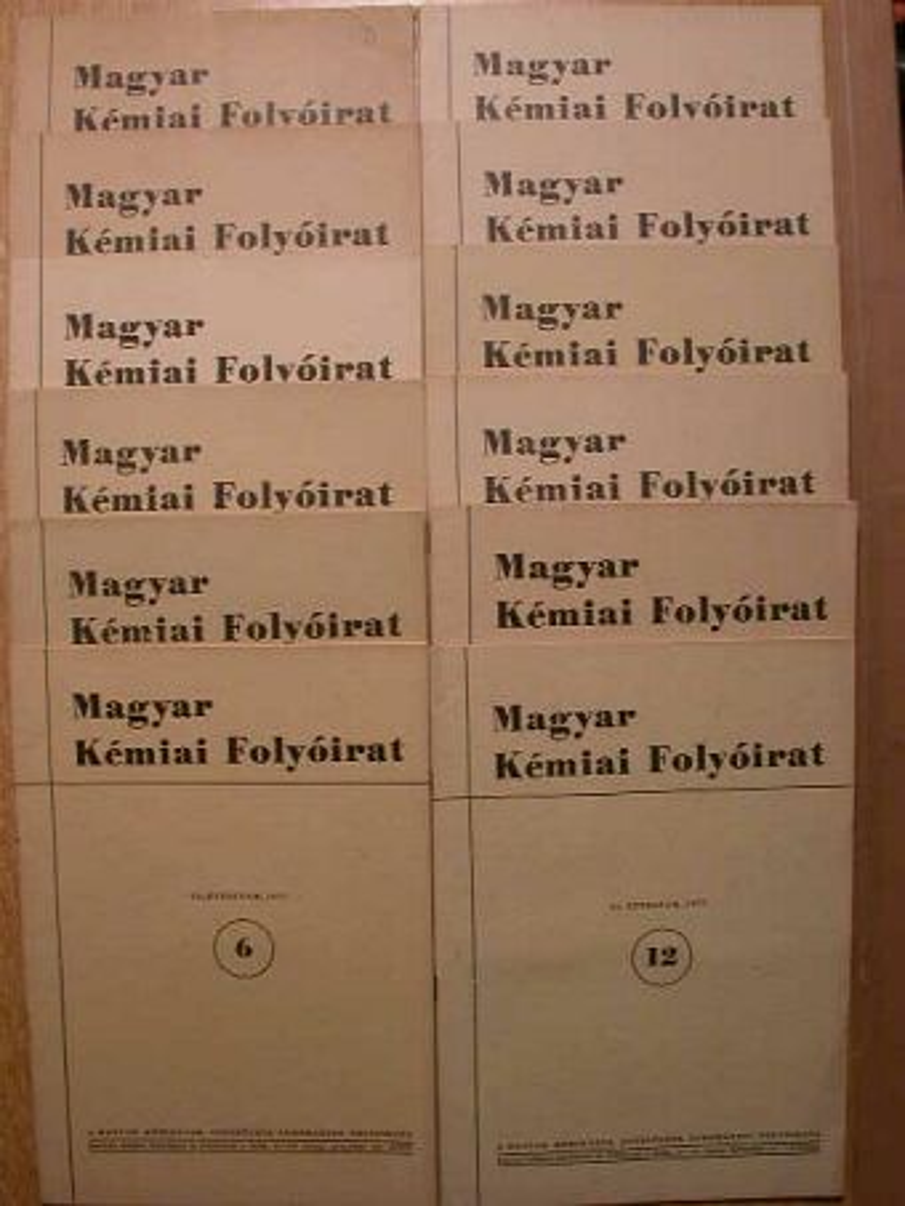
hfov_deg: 37.7
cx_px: 452
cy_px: 603
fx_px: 1324
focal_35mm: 38
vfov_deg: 49.0
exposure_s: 1/98.3
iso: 100
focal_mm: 7.85
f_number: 4.2
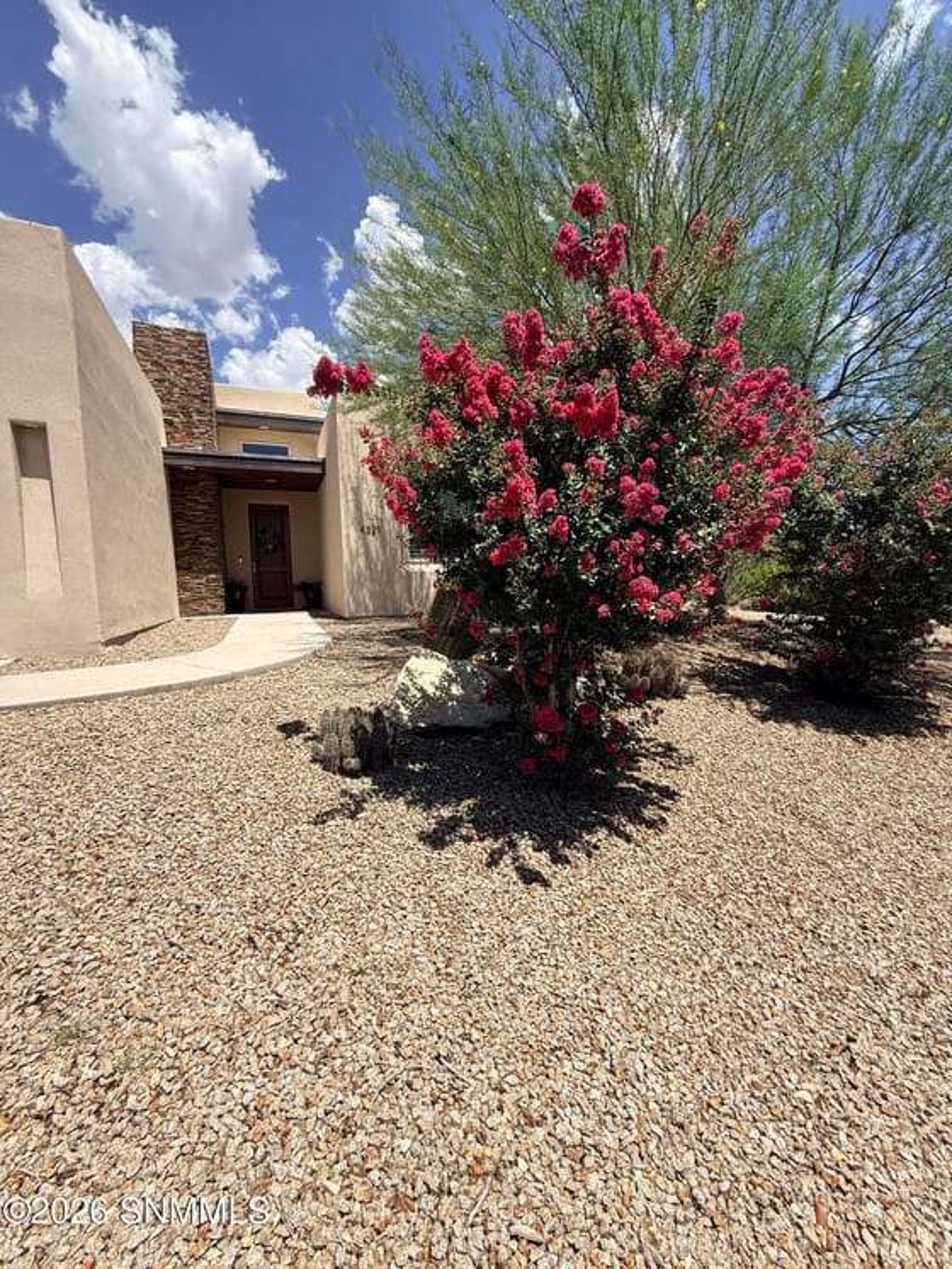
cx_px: 476
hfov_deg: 85.7
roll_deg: +0.9
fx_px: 513
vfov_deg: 102.0
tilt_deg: -5.3
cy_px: 634
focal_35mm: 14
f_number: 2.2
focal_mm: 2.22
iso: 50
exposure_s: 1/1464
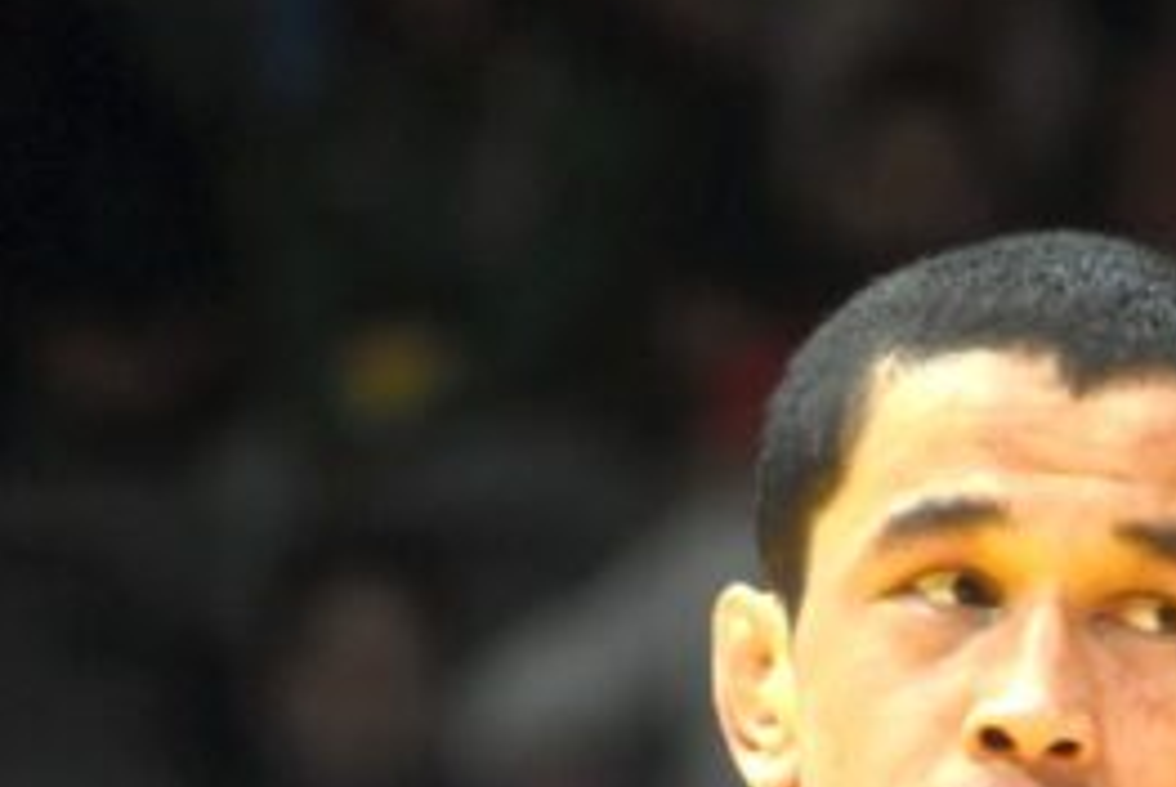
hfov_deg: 1.6
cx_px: 961
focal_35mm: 1312
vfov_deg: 1.1
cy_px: 894
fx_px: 42906
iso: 1600
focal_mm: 300
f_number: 6.3
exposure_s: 1/400
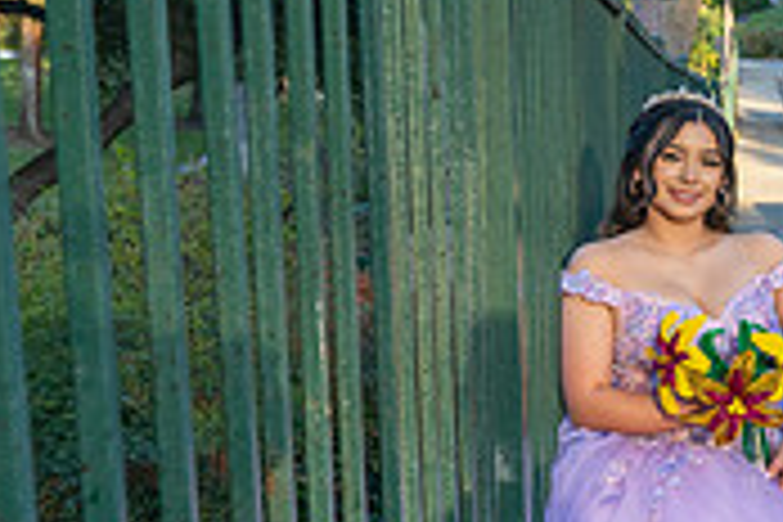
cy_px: 443
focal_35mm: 80
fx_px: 1740
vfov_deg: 16.9
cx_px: 1206
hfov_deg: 21.1
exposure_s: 1/200
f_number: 6.3
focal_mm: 24
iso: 400
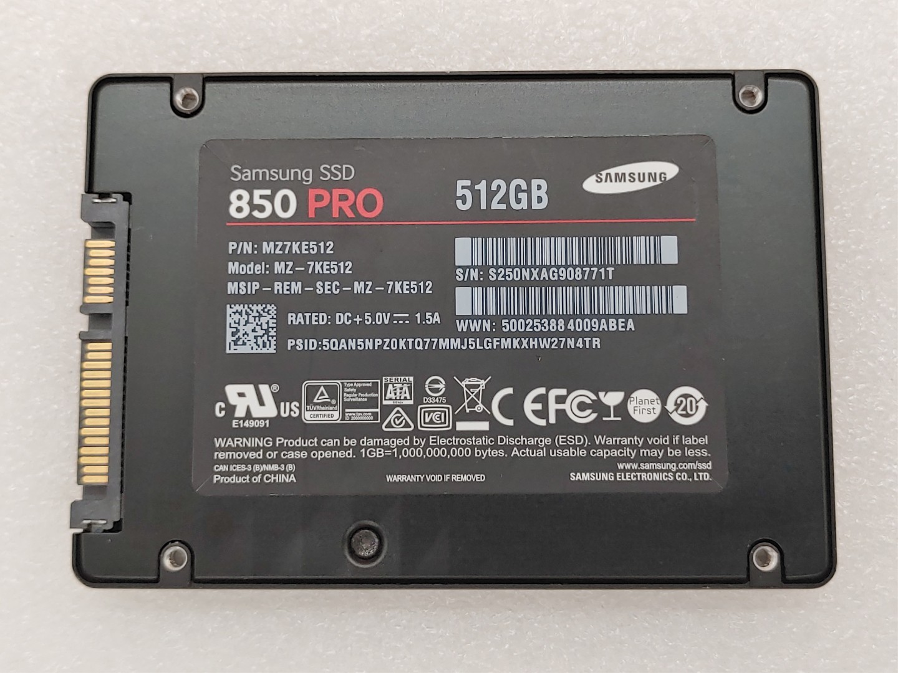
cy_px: 336
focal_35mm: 46
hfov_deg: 41.2
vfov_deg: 31.5
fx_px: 1193
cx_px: 449
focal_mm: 4.36
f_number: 1.8
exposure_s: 1/120
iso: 50
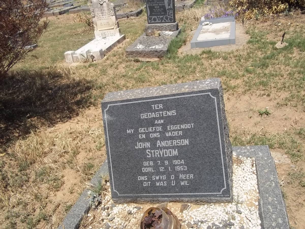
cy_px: 114
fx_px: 282
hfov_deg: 56.8
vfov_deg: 44.2
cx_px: 152
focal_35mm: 32
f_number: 5.5
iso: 80
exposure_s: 1/500
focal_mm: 5.7
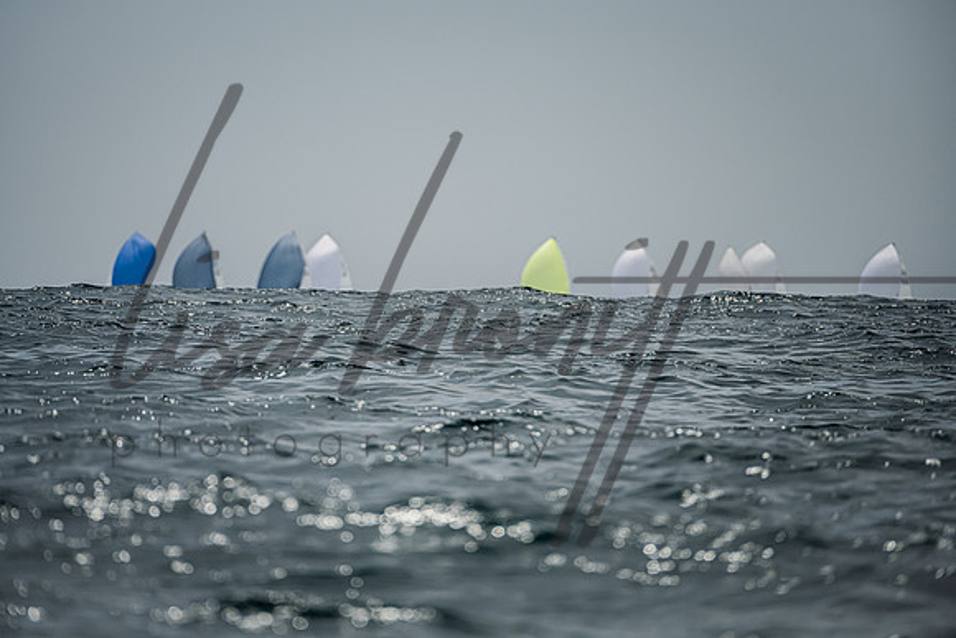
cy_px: 319
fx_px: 10624
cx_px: 478
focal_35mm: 400
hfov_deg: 5.2
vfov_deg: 3.4
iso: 320
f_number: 8
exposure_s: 1/2500
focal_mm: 400
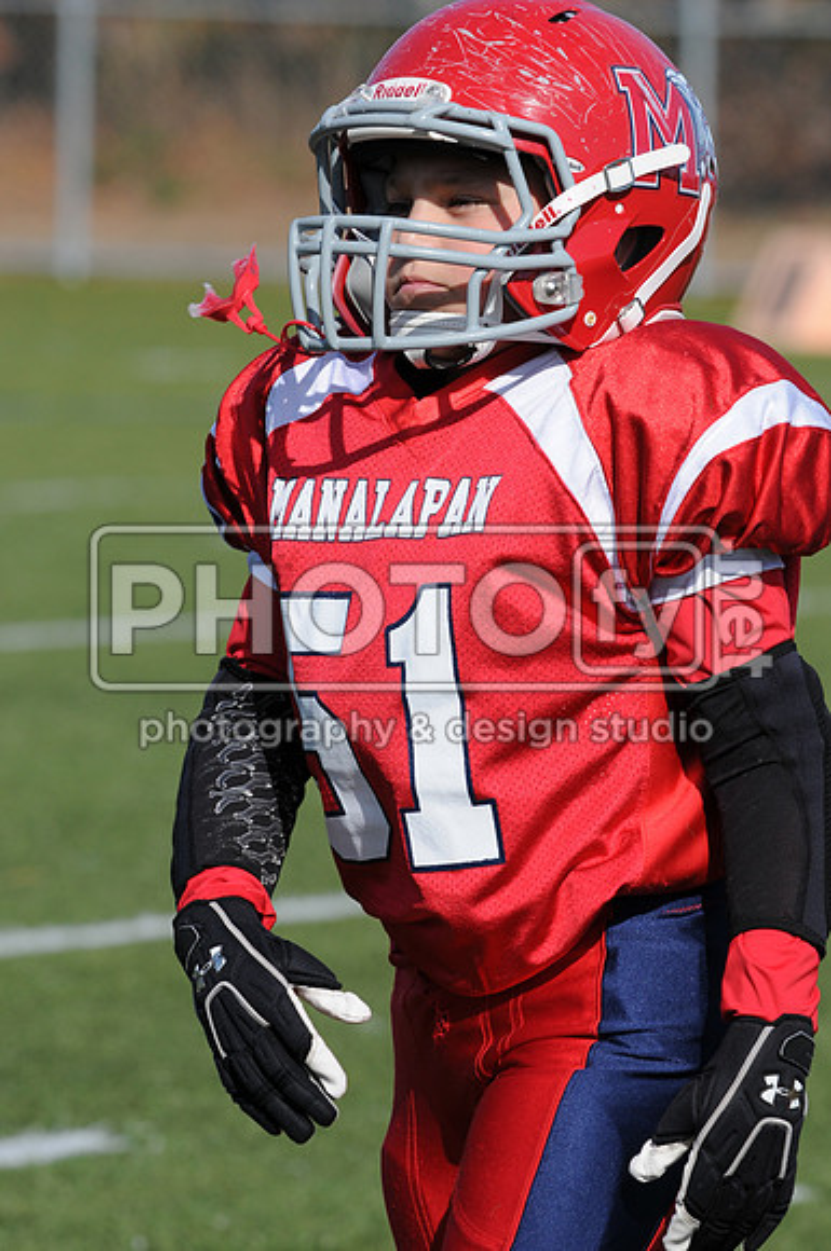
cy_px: 626
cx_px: 416
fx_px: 15627
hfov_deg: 3.0
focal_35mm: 450
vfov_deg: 4.6
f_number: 9
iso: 200
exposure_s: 1/500
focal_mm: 300
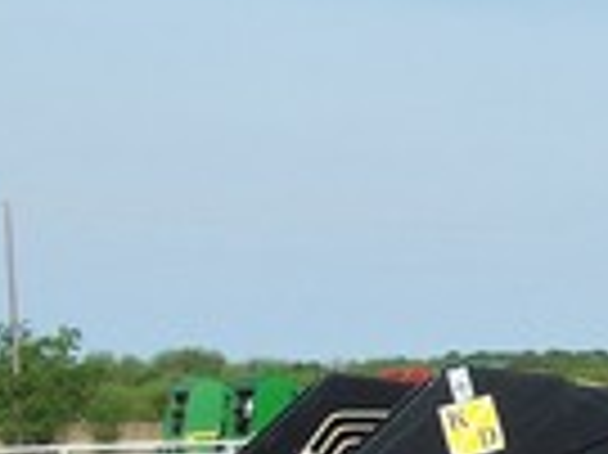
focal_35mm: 153
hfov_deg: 12.6
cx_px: 730
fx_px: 2685
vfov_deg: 9.6
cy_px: 512
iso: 80
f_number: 4
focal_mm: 6.3
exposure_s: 1/750
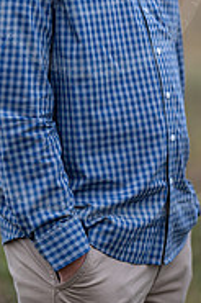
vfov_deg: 9.9
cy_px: 8
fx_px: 1737
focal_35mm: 207
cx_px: 96
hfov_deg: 6.6
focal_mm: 85
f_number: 1.2
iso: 500
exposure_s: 1/400
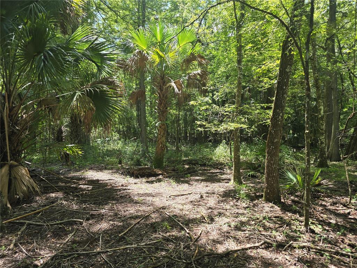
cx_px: 178
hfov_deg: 73.9
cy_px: 134
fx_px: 237
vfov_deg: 58.9
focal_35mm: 23
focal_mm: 6.3
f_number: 1.7
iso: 25
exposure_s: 1/180
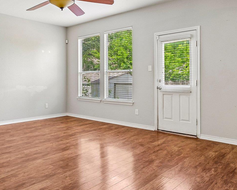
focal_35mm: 30
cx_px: 97
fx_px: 210
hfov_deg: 58.4
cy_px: 72
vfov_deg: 48.1
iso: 400
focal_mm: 10
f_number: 8
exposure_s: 1/8
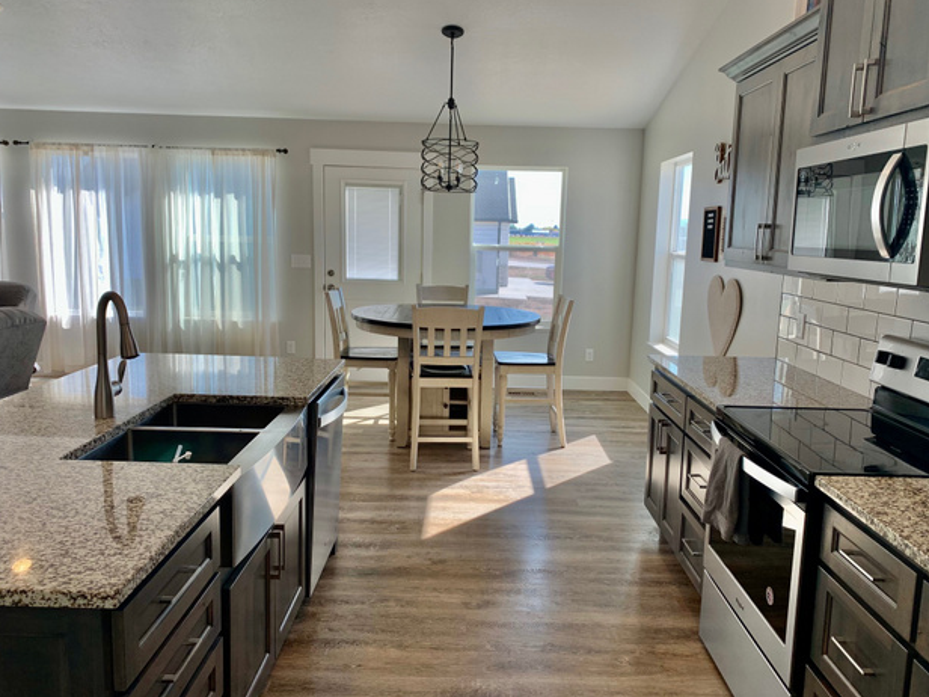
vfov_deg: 51.4
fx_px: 725
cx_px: 472
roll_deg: -2.7
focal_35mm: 27
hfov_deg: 65.3
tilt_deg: -9.0
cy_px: 353
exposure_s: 1/167
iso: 25
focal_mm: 4.25
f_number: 1.8
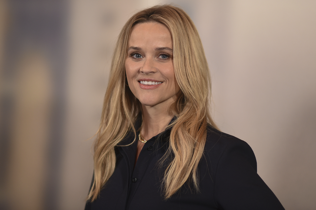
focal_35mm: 135
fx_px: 1184
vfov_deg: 10.1
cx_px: 158
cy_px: 105
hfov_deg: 15.2
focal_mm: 135
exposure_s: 1/800
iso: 1250
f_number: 2
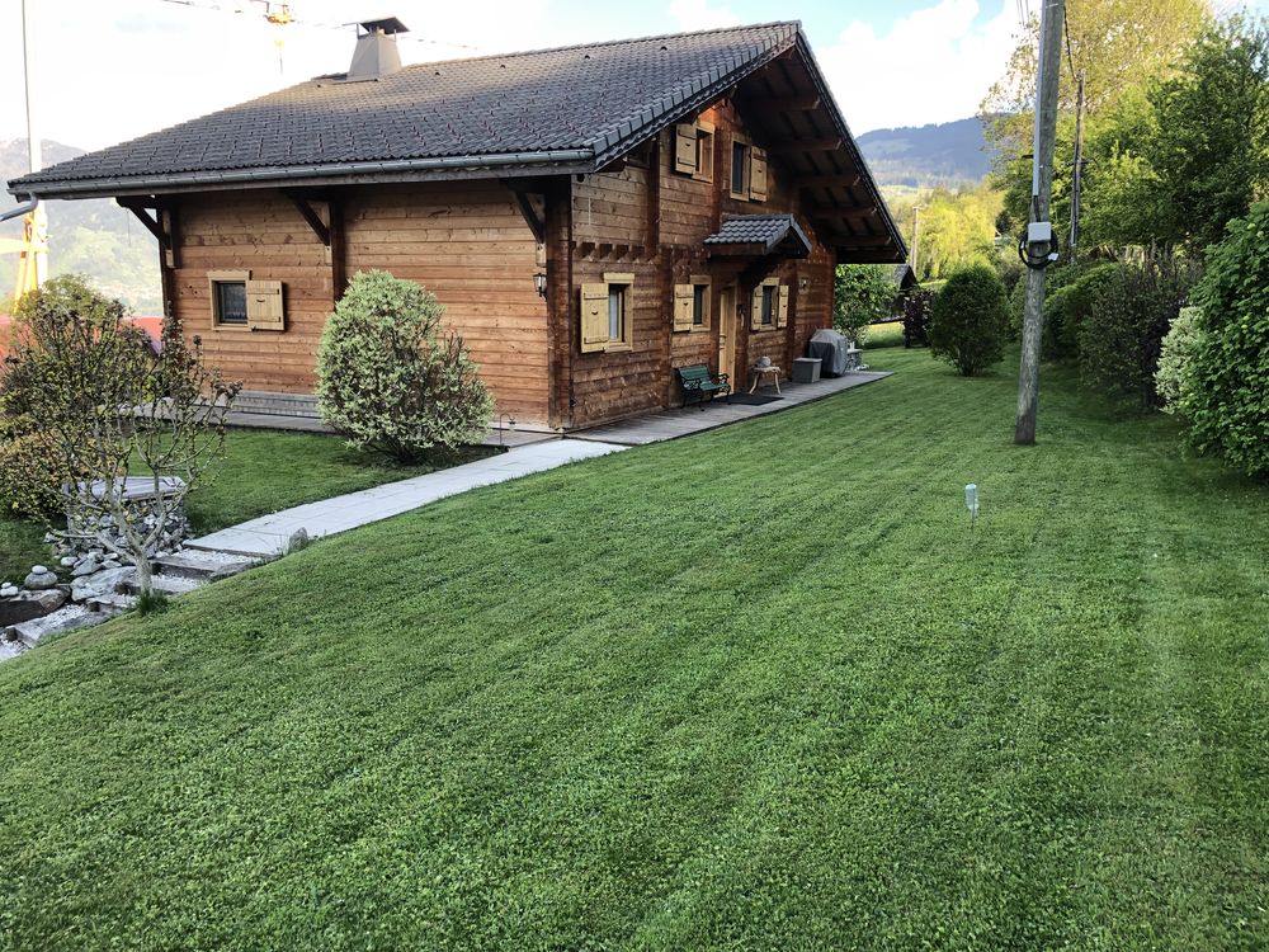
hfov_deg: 63.4
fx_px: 1026
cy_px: 476
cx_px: 634
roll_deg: -0.1
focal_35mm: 28
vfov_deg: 49.7
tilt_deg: -9.1
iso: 25
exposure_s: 1/120
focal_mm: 3.99
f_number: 1.8
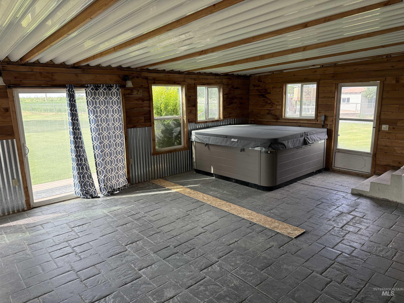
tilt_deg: -11.3
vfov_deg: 56.8
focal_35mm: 24
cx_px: 202
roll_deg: +1.4
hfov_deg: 71.6
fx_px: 280
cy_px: 152
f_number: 1.78
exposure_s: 1/323
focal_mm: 6.76
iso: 100
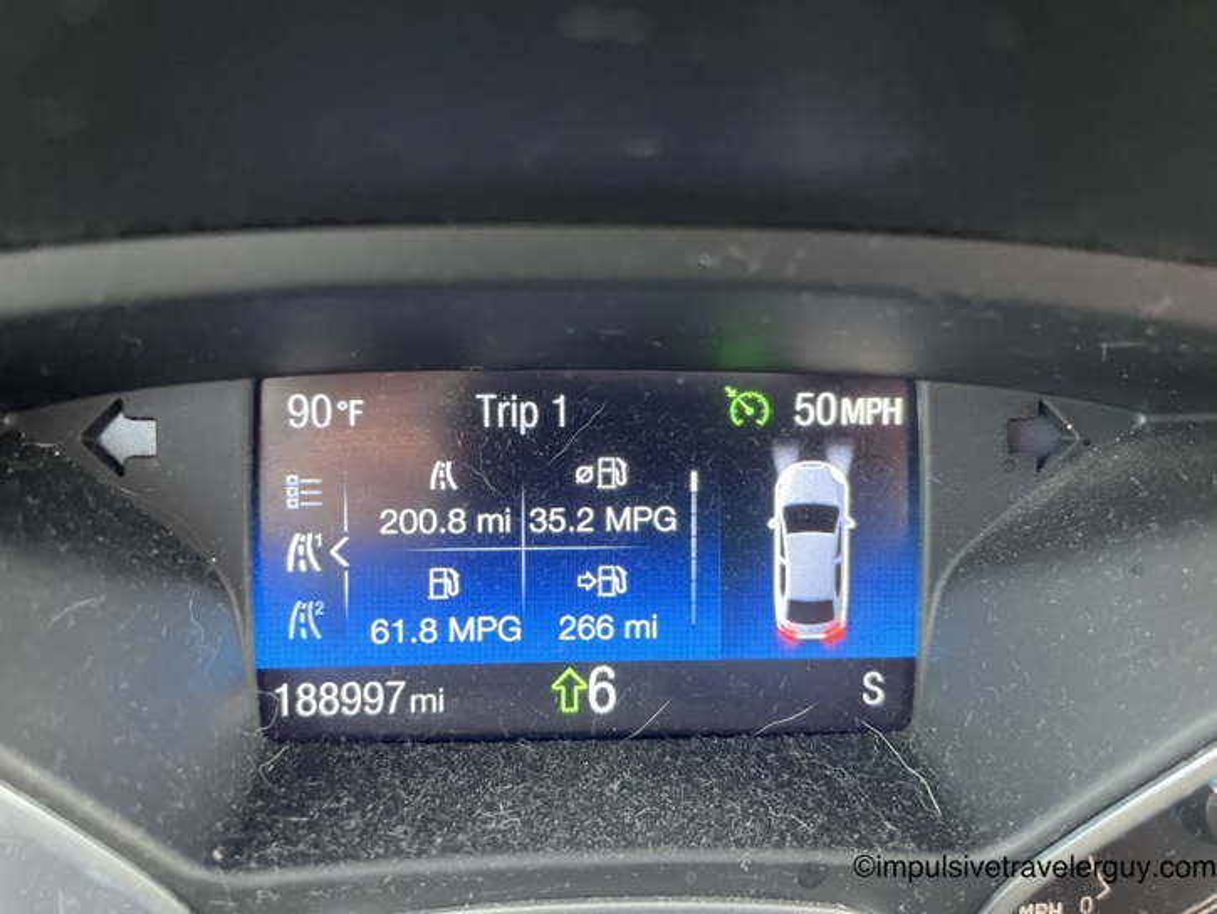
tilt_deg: -21.4
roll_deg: -0.6
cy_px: 457
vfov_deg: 53.1
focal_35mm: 26
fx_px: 914
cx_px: 608
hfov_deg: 67.3
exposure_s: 1/58
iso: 500
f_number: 1.6
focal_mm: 4.2
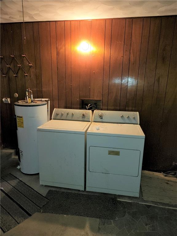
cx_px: 88
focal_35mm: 23
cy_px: 118
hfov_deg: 58.9
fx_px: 157
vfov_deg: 73.9
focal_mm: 6.4
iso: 160
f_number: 1.8
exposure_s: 1/20
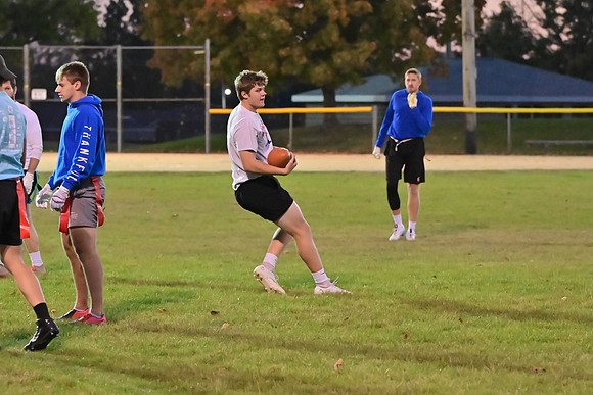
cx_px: 296
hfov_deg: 12.4
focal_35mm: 165
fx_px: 2718
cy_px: 198
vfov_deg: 8.3
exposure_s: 1/400
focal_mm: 110
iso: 6400
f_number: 4
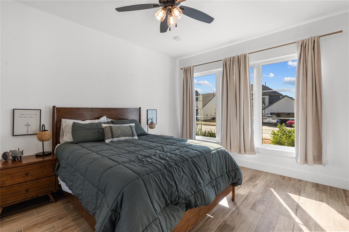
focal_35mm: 16
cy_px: 116
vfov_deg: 73.7
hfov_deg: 96.8
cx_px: 174
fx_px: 155
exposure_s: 1/15
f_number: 8
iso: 80
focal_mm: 16
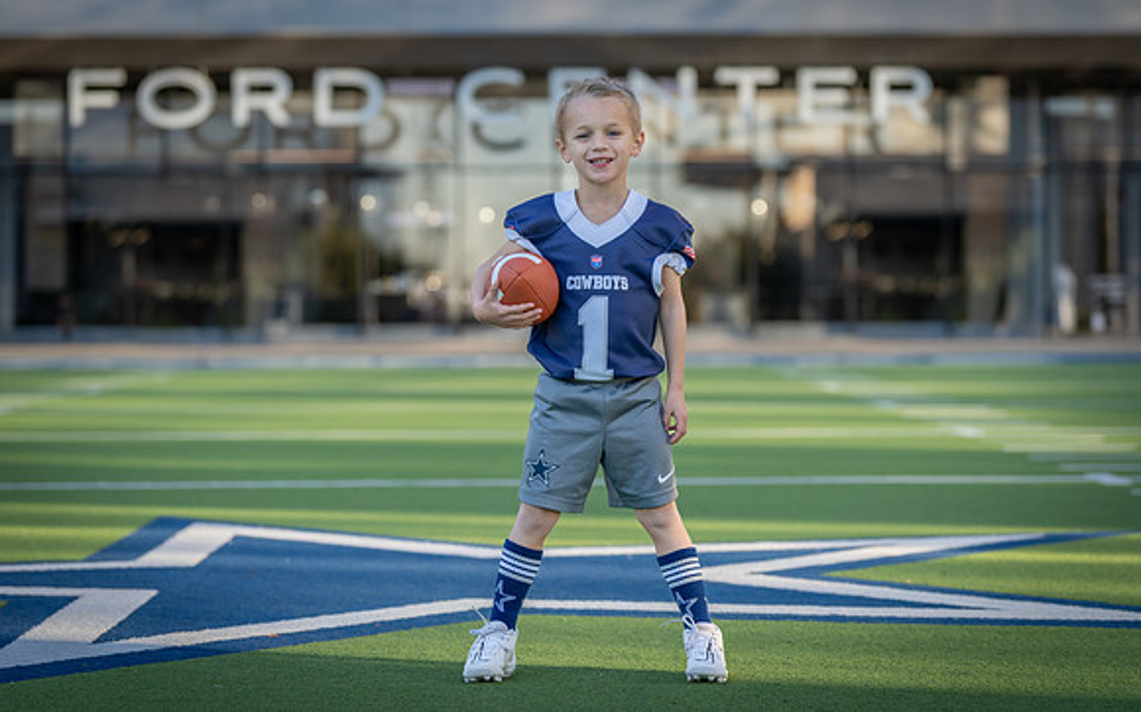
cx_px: 604
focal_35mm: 105
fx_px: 3279
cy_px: 327
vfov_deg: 12.4
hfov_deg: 19.7
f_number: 2.8
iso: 100
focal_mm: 91
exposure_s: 1/400
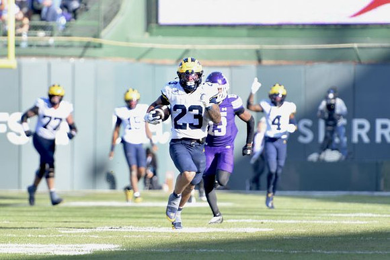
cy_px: 130
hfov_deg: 6.9
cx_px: 195
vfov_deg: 4.6
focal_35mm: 300
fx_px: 3248
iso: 250
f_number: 2.8
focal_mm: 200
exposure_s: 1/800
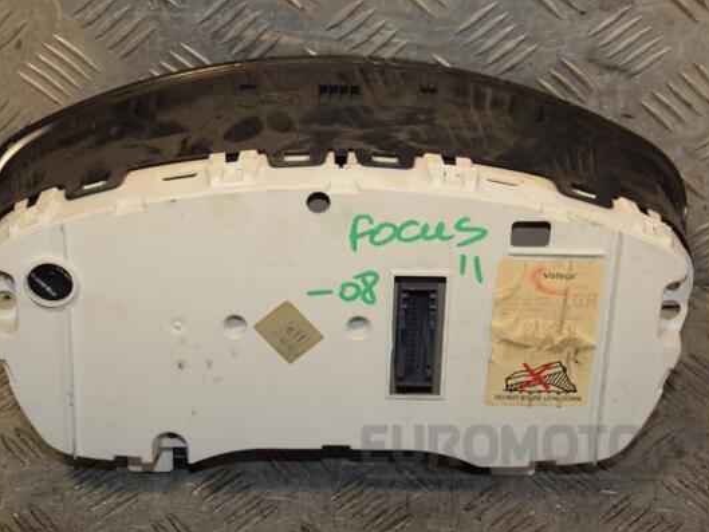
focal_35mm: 74
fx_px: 1507
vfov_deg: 20.0
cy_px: 267
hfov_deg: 26.5
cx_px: 336
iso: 800
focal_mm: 45
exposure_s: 1/200
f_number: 9
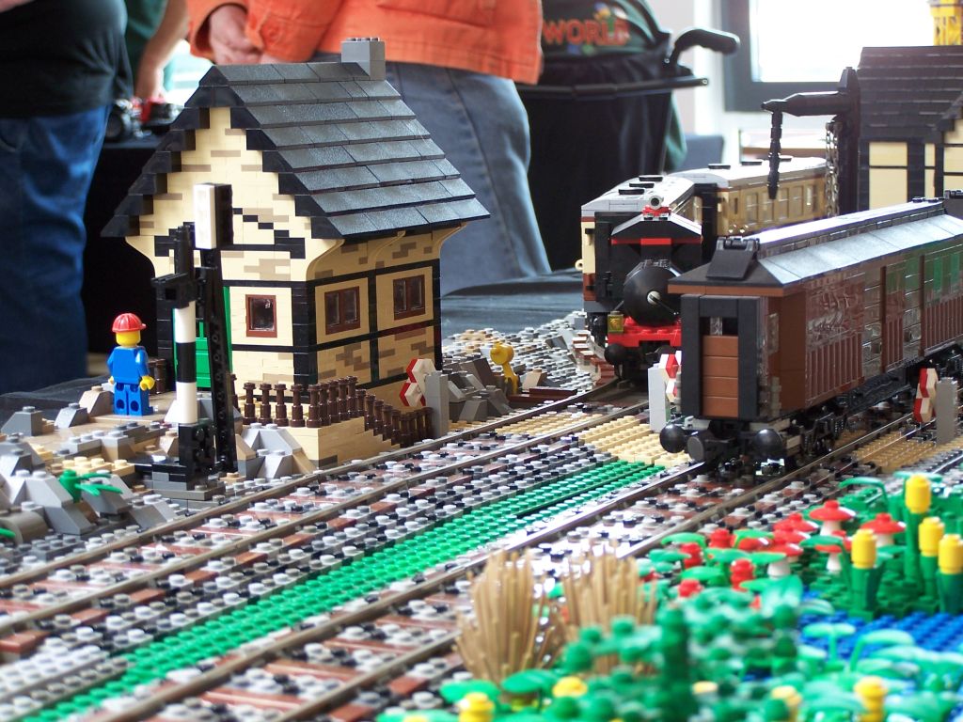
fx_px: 2281
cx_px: 482
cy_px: 361
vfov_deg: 18.0
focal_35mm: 82
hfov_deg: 23.8
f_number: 3.2
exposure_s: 1/15
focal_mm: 13.7
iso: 80
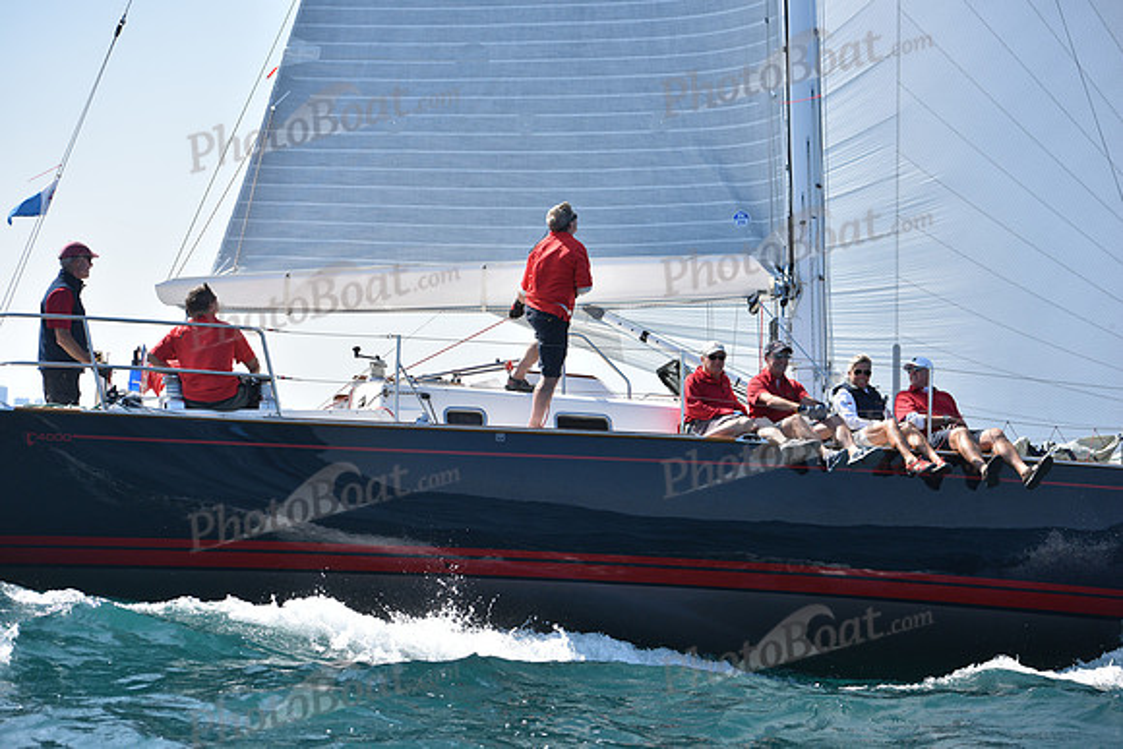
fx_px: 2184
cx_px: 562
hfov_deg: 28.8
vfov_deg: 19.5
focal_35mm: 70
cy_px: 374
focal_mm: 70
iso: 250
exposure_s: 1/1600
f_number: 4.5
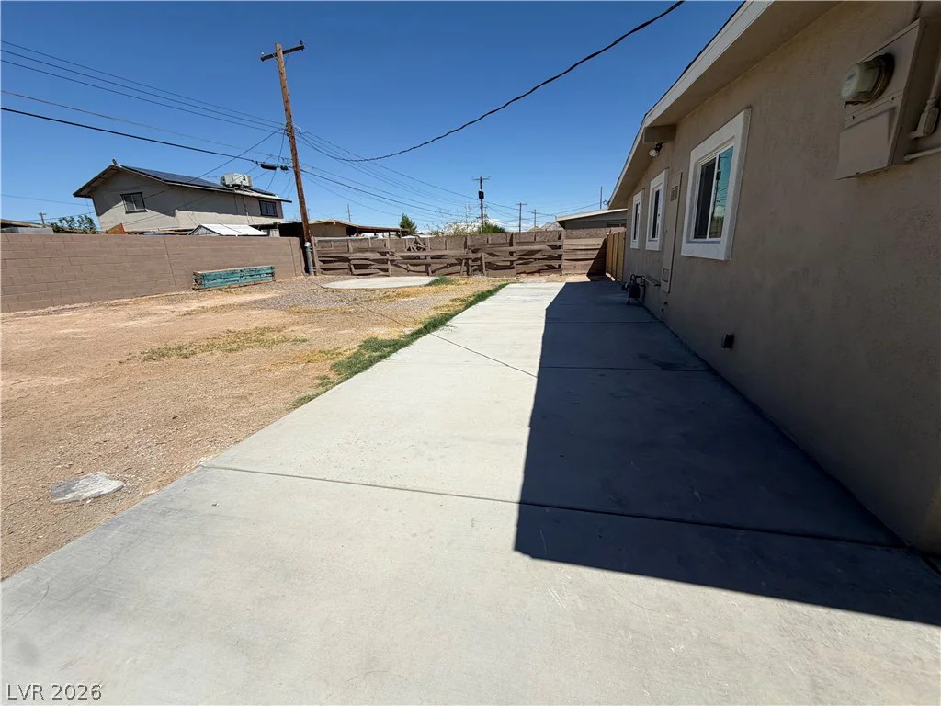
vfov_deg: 85.7
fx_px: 381
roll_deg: +2.7
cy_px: 353
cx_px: 470
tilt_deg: -17.7
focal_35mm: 14
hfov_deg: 102.1
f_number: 2.2
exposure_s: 1/1339
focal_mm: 2.22
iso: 20
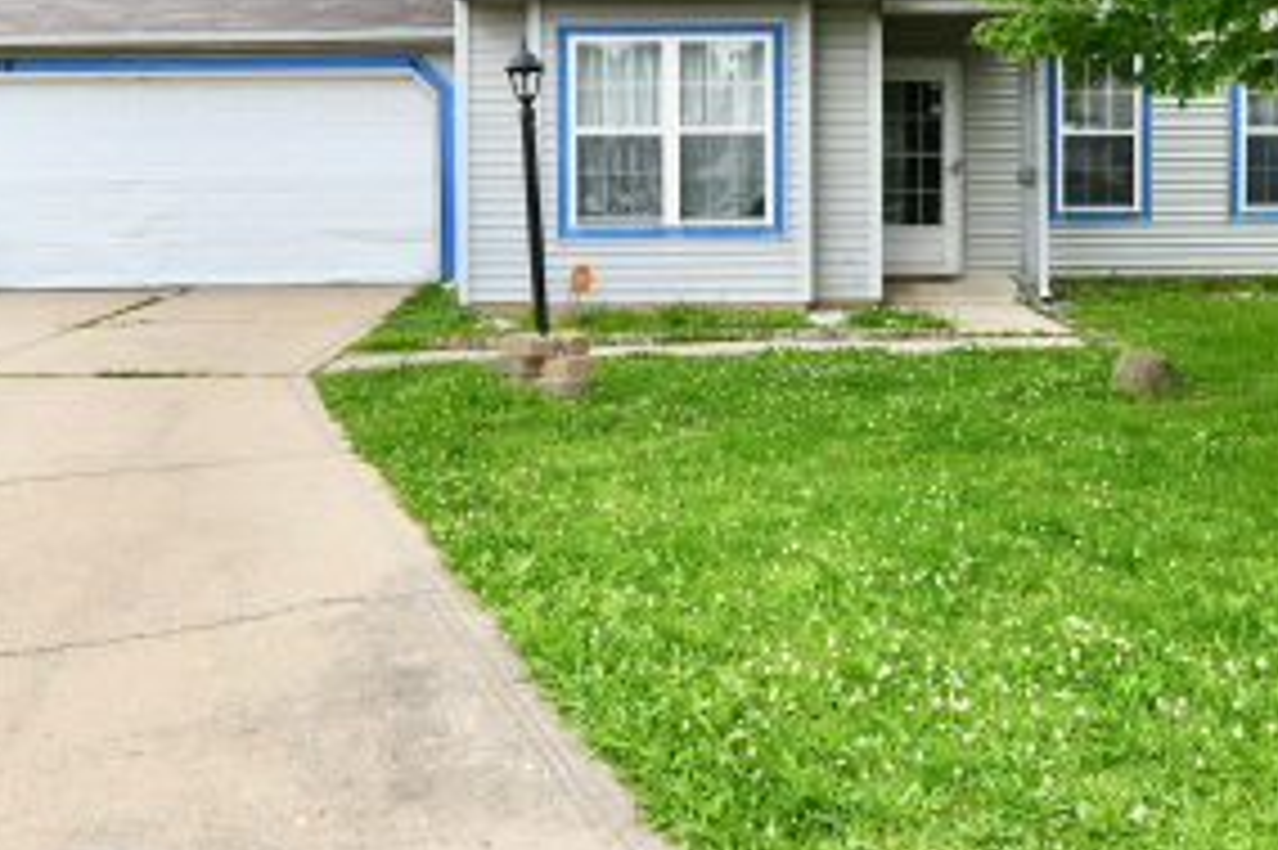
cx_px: 644
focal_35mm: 37
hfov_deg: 51.9
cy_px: 202
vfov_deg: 35.0
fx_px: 1313
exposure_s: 1/500
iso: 640
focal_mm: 14
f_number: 11
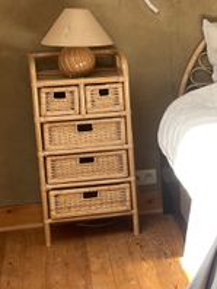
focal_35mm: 105
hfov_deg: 13.0
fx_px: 876
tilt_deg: -7.6
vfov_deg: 18.6
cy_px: 93
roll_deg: +0.4
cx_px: 367
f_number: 1.6
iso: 32
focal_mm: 4.2
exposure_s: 1/389
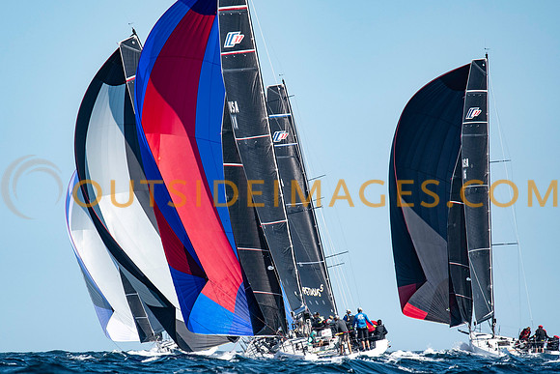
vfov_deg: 2.5
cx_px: 226
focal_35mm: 543
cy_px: 217
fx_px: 8450
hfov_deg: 3.8
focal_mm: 300
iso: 320
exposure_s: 1/2500
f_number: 5
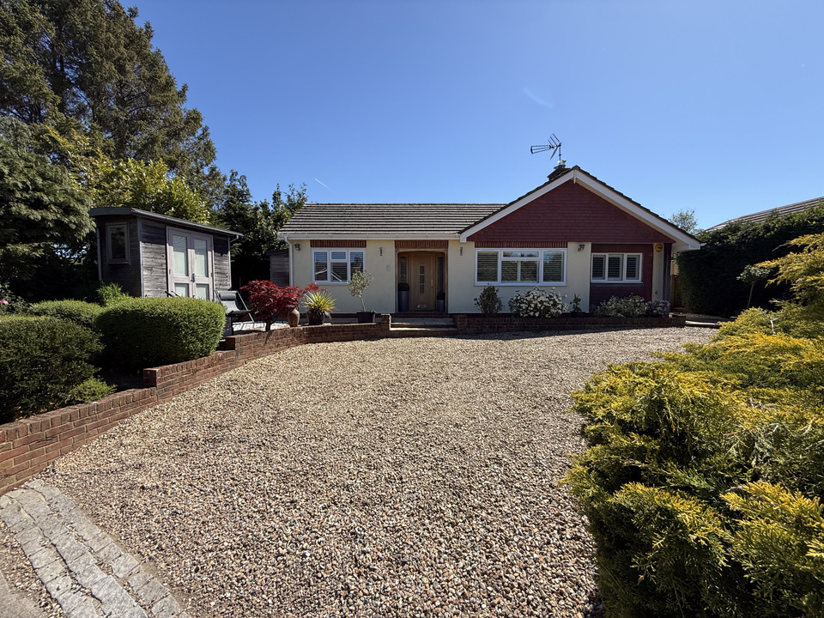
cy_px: 309
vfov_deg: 85.7
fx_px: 333
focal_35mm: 14
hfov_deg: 102.1
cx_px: 412
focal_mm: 2.22
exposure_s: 1/1572
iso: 50
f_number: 2.2
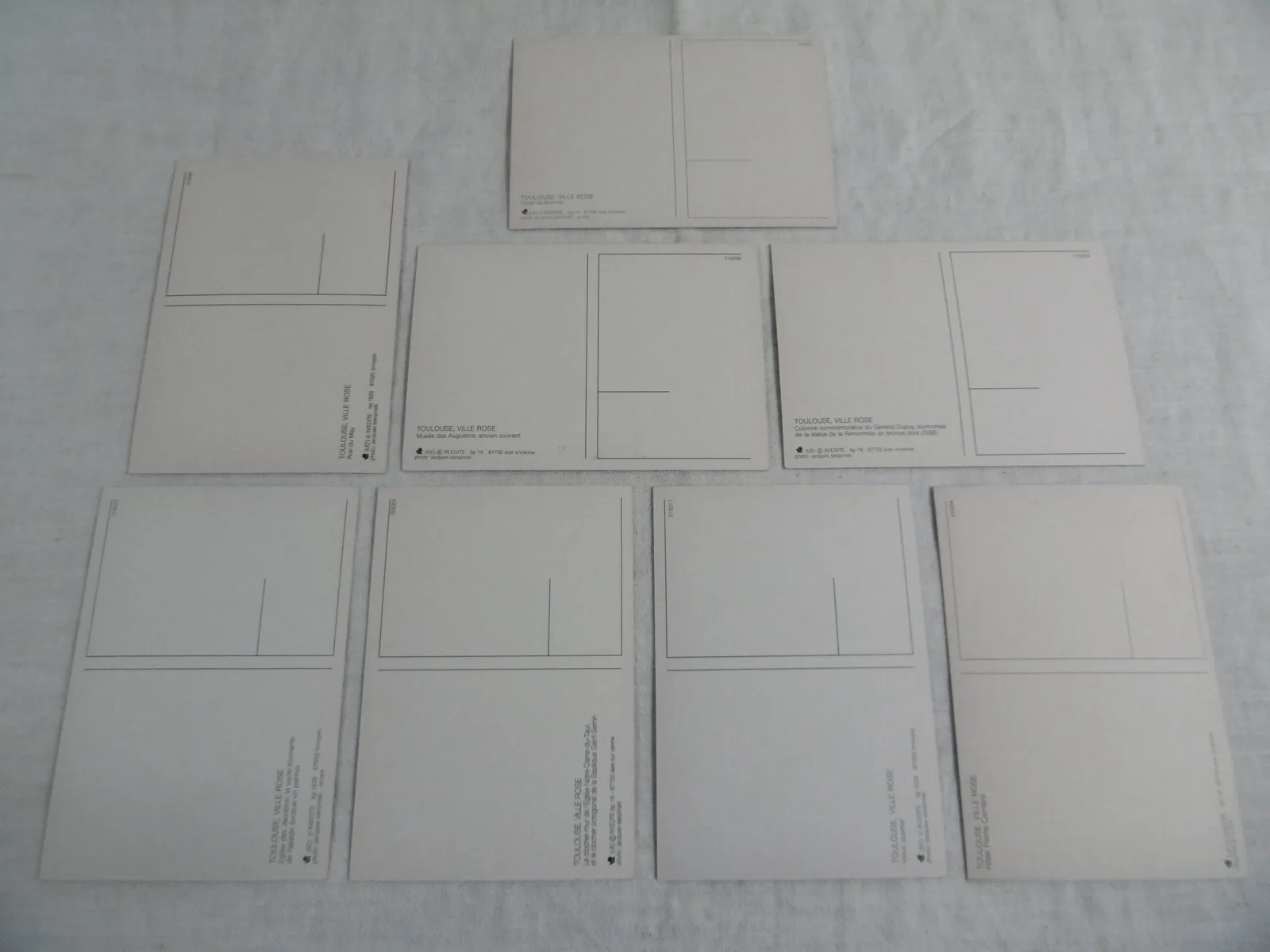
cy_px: 476
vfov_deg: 56.8
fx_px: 881
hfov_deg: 71.6
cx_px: 635
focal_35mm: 24
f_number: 3.1
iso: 160
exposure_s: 1/60
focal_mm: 4.3
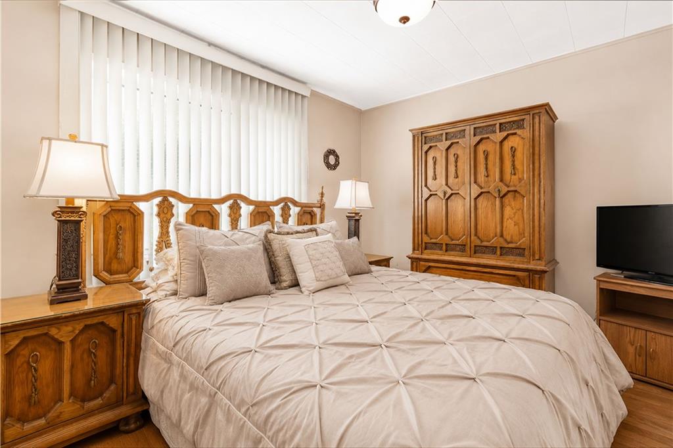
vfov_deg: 73.7
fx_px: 299
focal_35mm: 16
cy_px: 224
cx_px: 336
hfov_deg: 96.8
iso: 64
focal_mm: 16
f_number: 4
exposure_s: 1/2.5
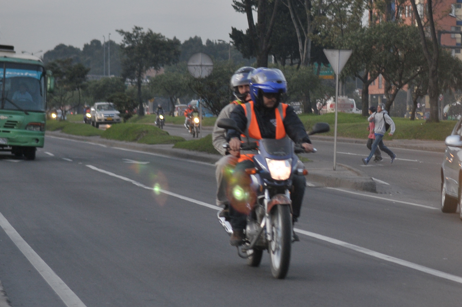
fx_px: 1960
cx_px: 374
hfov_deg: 13.4
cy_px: 170
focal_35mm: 153
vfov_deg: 8.9
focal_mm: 55
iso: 400
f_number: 4
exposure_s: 1/160
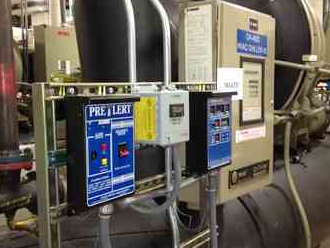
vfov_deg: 27.5
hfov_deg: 36.1
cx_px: 150
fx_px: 506
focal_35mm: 53
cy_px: 138
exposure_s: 1/17
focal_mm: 4.28
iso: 320
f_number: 2.4
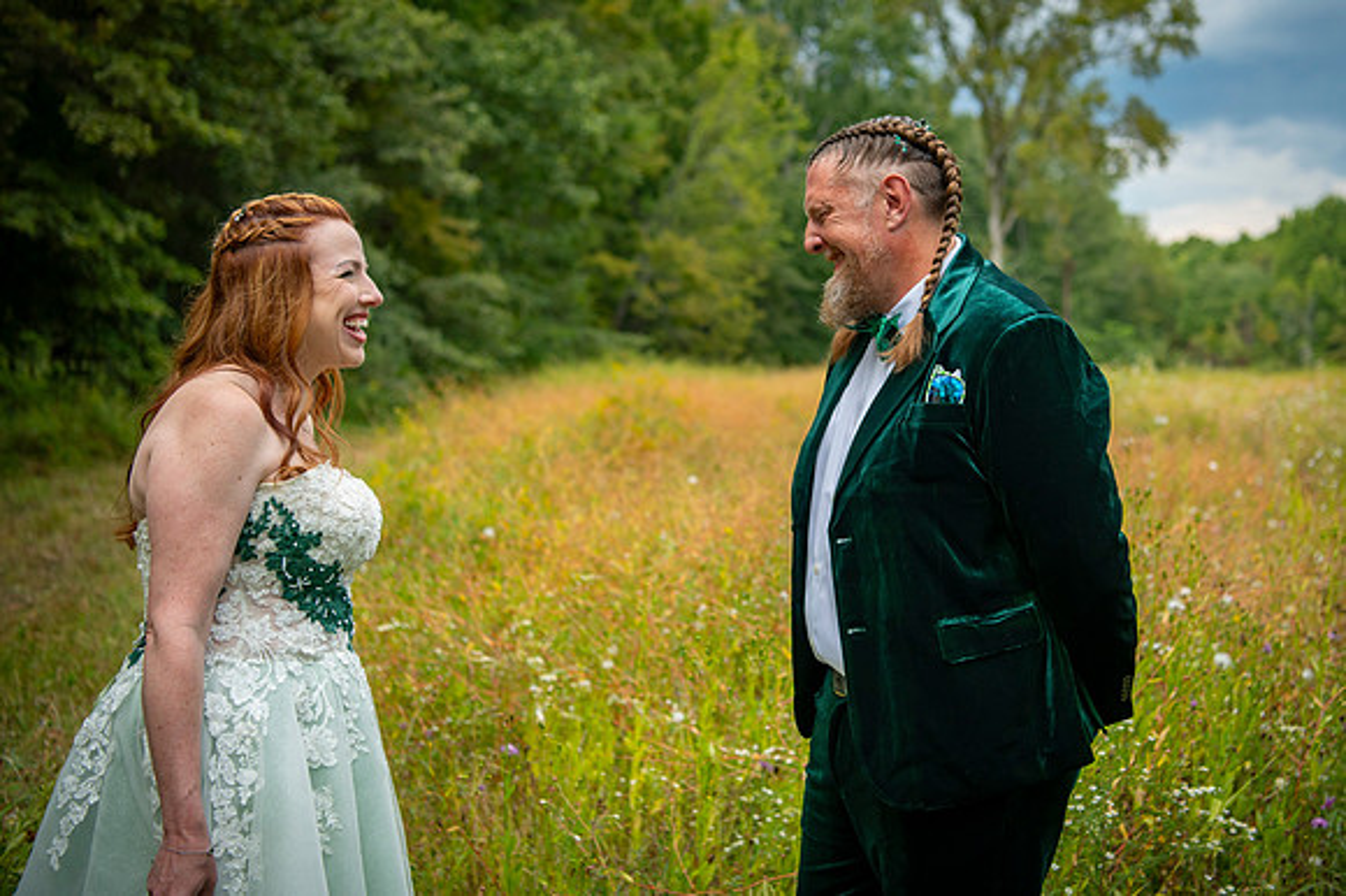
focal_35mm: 53
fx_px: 1973
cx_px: 801
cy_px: 367
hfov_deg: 37.5
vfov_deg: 25.5
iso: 400
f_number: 2.8
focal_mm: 44
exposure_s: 1/2500
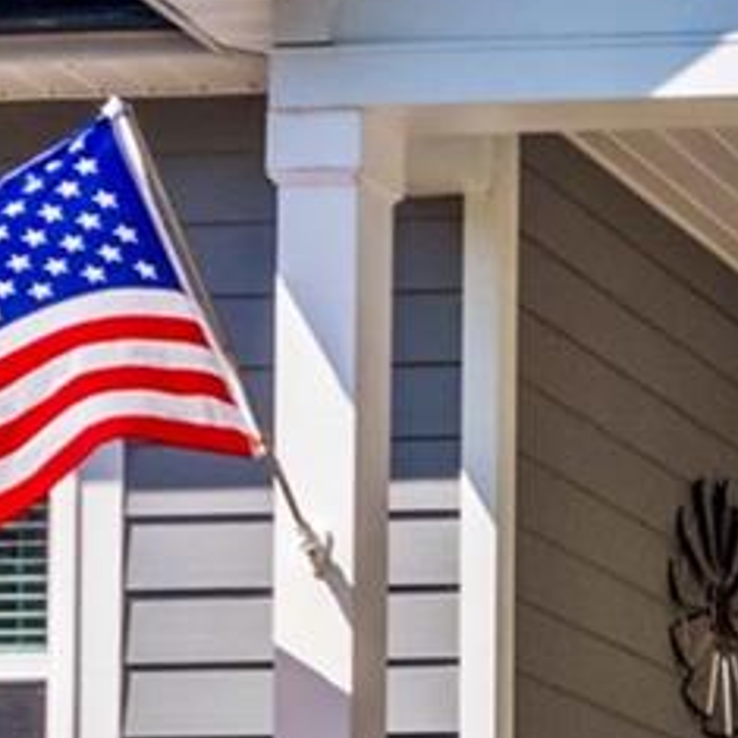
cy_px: 1289
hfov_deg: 9.6
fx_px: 3932
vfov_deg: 10.2
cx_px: 1721
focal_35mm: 163
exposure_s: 1/1250
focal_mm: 8.38
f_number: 2.8
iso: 120
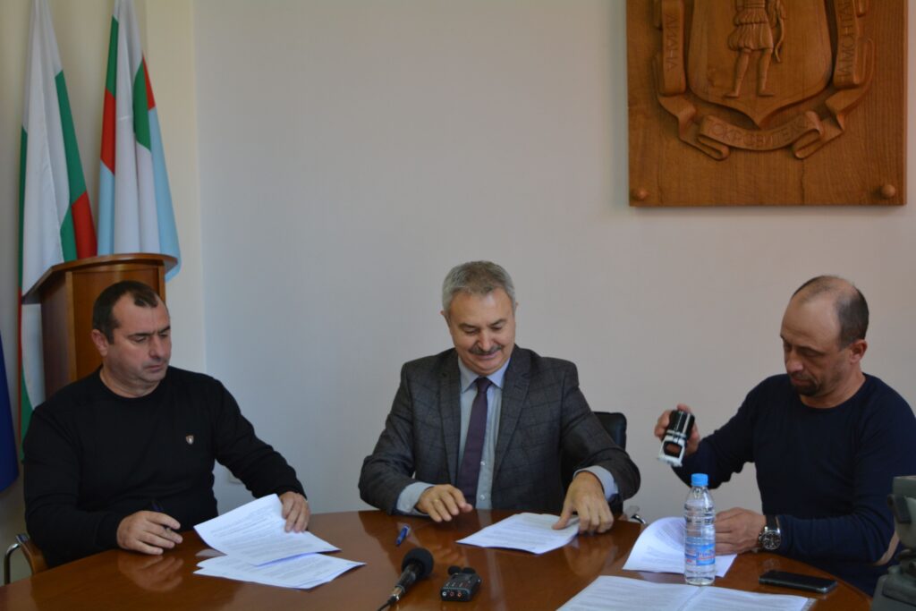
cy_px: 306
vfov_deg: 25.1
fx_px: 1374
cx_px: 458
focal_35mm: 54
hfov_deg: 36.9
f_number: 4.8
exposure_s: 1/60
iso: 500
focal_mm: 36
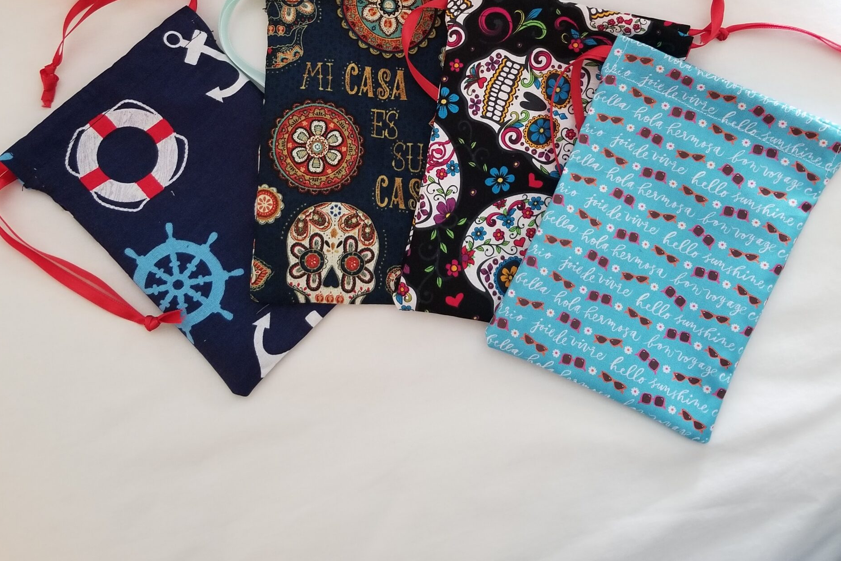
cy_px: 80
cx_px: 426
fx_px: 864
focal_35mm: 37
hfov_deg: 51.9
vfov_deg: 34.4
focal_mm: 4.3
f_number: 1.7
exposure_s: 1/13
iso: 250
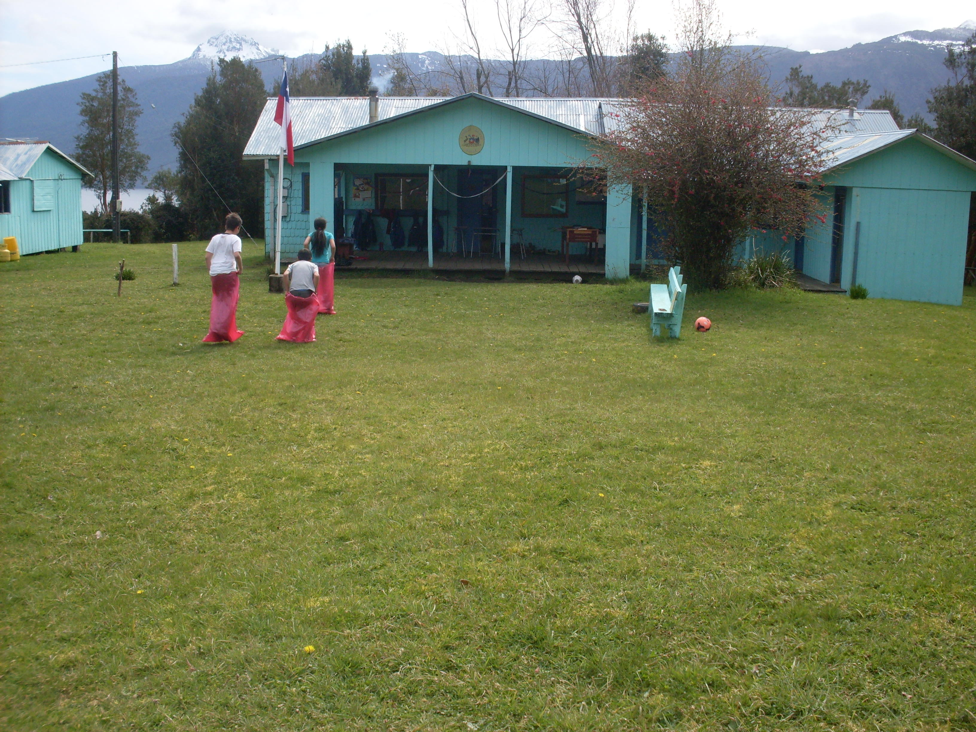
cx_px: 488
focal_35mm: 38
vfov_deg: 37.7
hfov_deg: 49.0
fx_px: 1071
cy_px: 366
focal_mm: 6.3
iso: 80
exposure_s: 1/125
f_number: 8.4
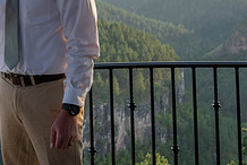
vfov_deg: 13.2
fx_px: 694
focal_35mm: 101
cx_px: -39
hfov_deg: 19.2
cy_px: -42
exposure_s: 1/160
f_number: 3.5
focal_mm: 38
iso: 250
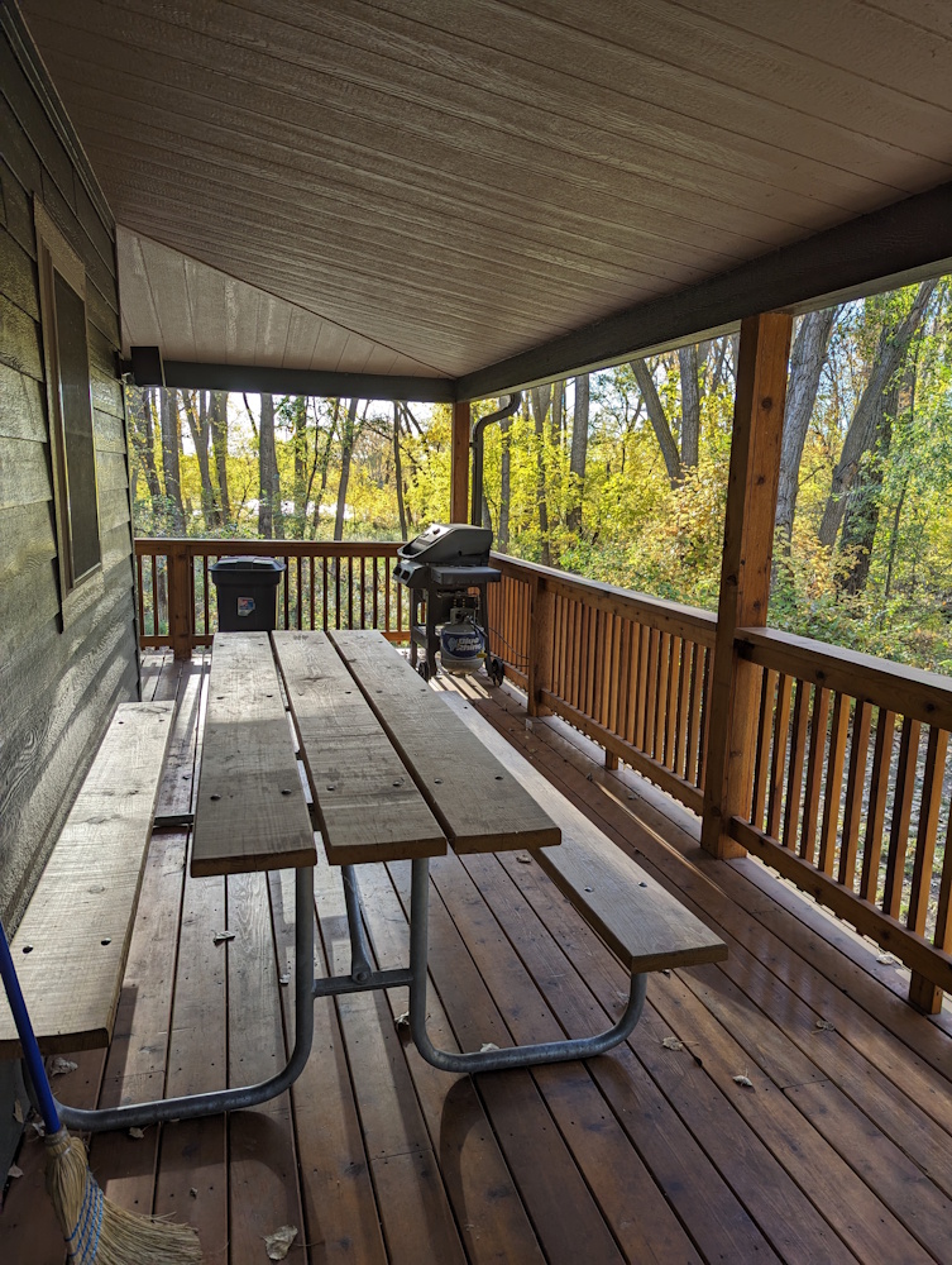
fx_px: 878
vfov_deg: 71.5
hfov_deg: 56.9
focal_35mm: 24
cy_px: 632
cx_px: 476
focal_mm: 6.81
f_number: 1.85
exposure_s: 1/318
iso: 38
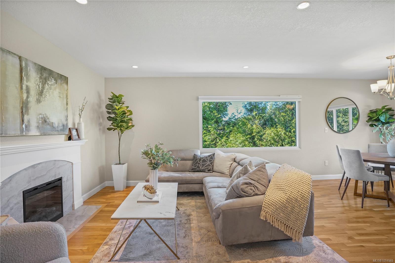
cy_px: 132
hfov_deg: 93.3
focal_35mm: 17
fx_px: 186
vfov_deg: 70.4
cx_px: 198
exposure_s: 1/125
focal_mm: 17
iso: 3200
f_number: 2.8
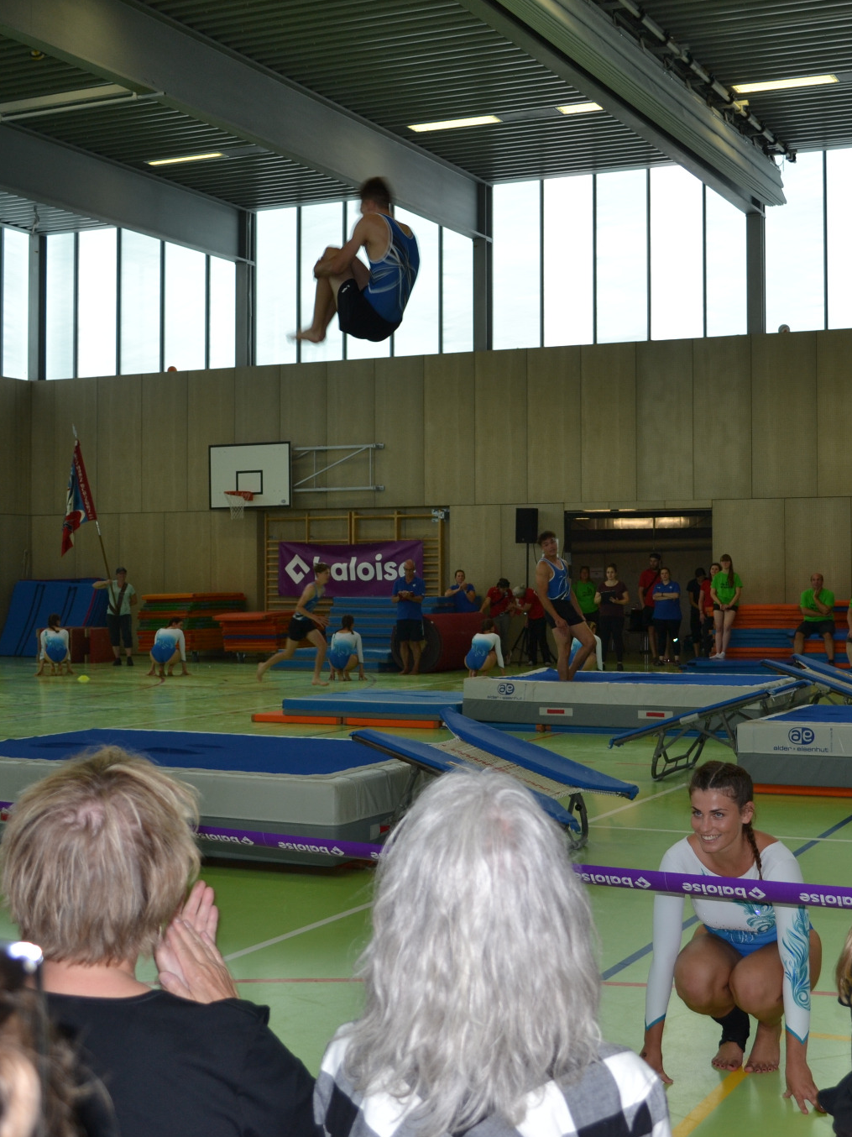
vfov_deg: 39.7
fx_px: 1576
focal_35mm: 48
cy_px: 571
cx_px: 612
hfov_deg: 29.9
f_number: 4
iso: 125
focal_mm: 22
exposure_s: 1/125
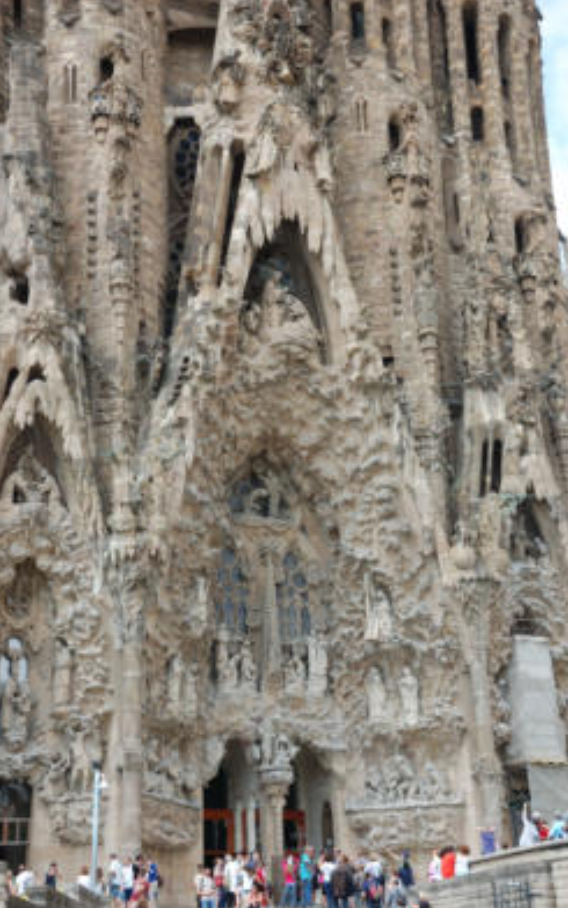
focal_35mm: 55
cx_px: 264
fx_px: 1350
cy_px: 456
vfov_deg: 37.2
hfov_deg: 23.8
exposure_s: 1/250
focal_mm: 35
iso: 200
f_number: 8
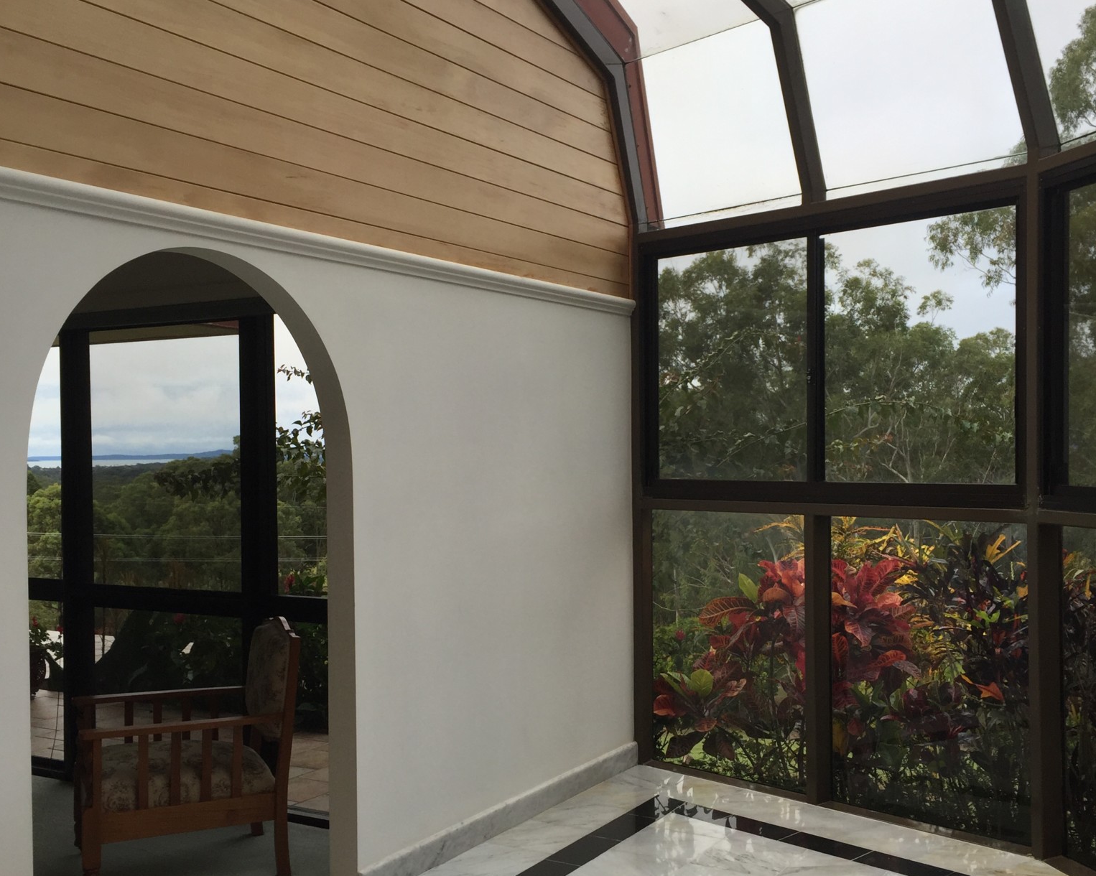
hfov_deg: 47.9
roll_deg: +1.2
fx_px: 1232
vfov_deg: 39.1
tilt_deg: +0.0
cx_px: 545
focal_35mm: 38
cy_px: 482
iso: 32
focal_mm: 4.15
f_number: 2.2
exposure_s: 1/344
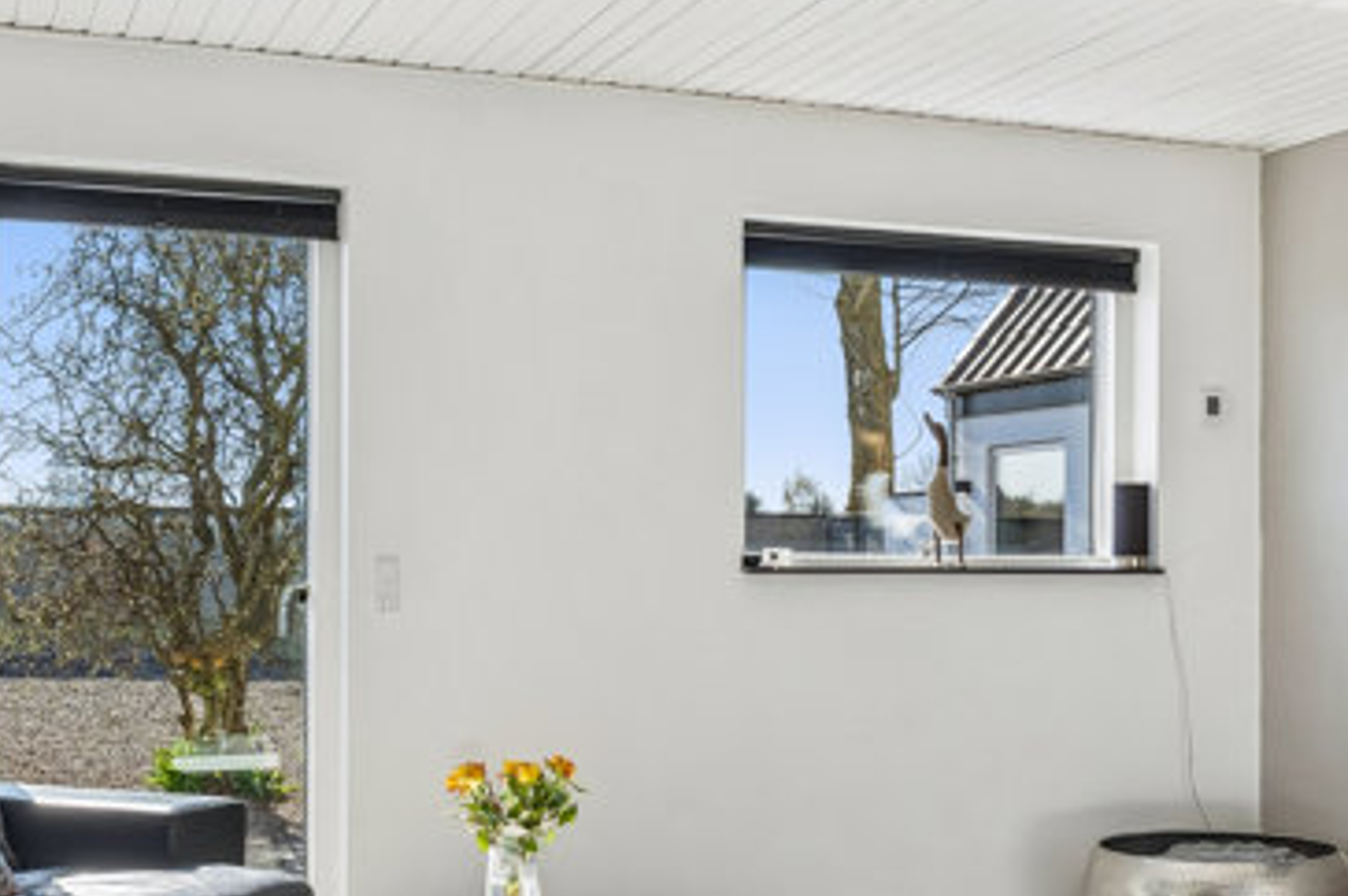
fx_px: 2099
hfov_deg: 35.3
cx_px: 874
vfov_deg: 24.0
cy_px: 579
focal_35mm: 56
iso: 200
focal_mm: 25.5
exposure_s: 1/80
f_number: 8
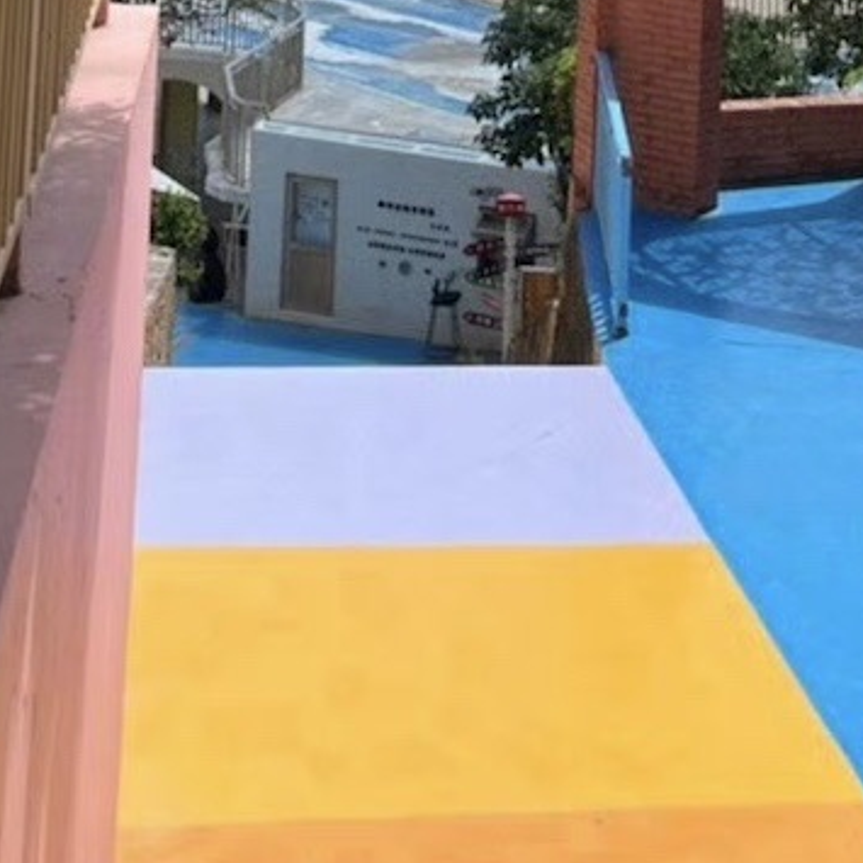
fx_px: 1946
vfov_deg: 22.4
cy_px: -253
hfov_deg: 24.6
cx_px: 705
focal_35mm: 69
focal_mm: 5.1
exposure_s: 1/5319
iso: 50
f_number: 1.6
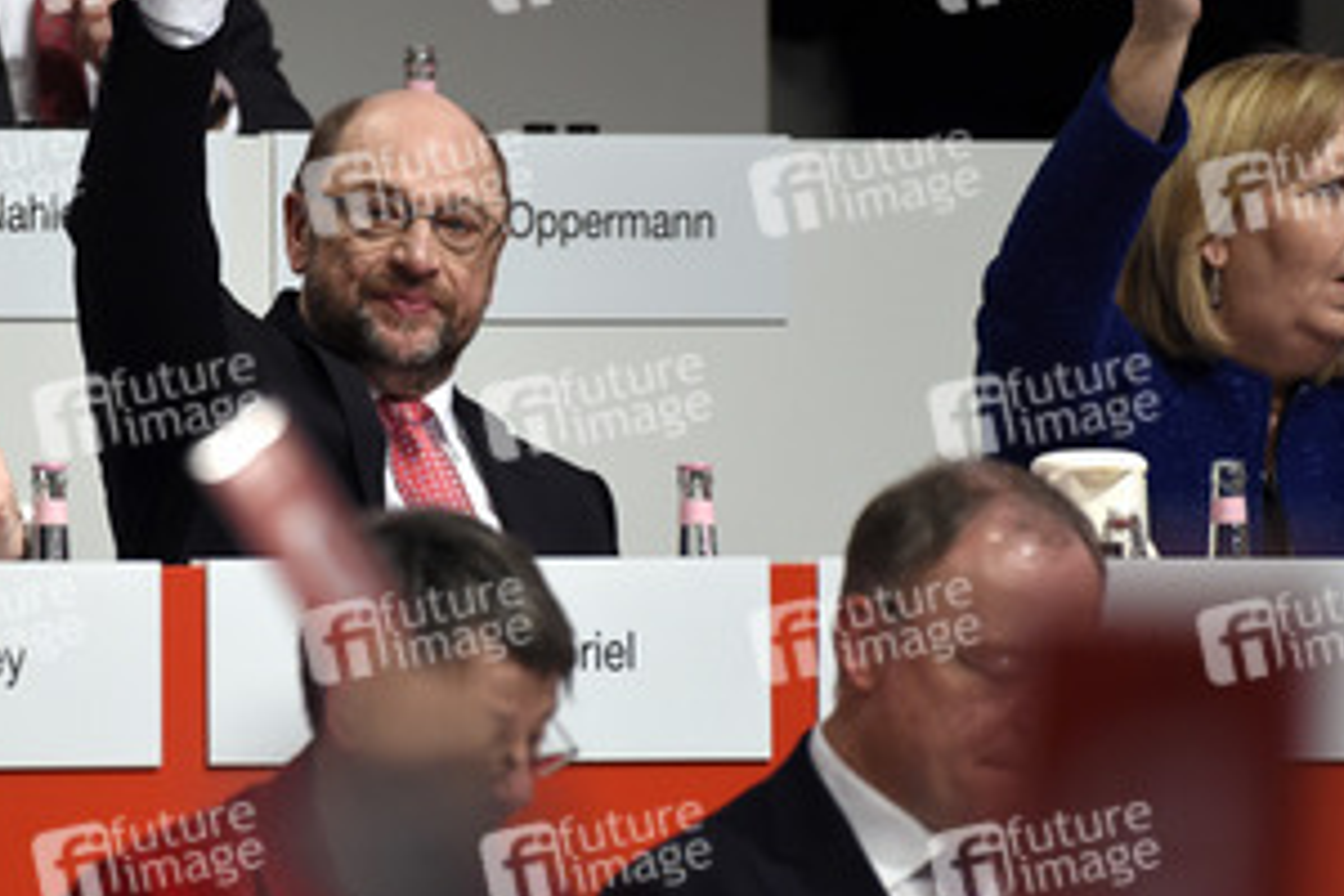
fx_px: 28035
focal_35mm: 751
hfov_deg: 2.7
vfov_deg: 1.8
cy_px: 296
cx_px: 475
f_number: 5.6
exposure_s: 1/250
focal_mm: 500
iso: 2500
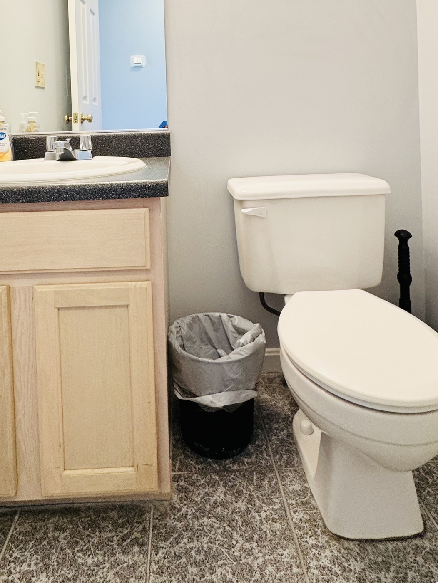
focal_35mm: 23
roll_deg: +2.4
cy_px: 125
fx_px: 388
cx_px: 184
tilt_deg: +1.4
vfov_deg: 67.7
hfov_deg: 58.6
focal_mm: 2.22
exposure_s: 1/60
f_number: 2.2
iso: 160
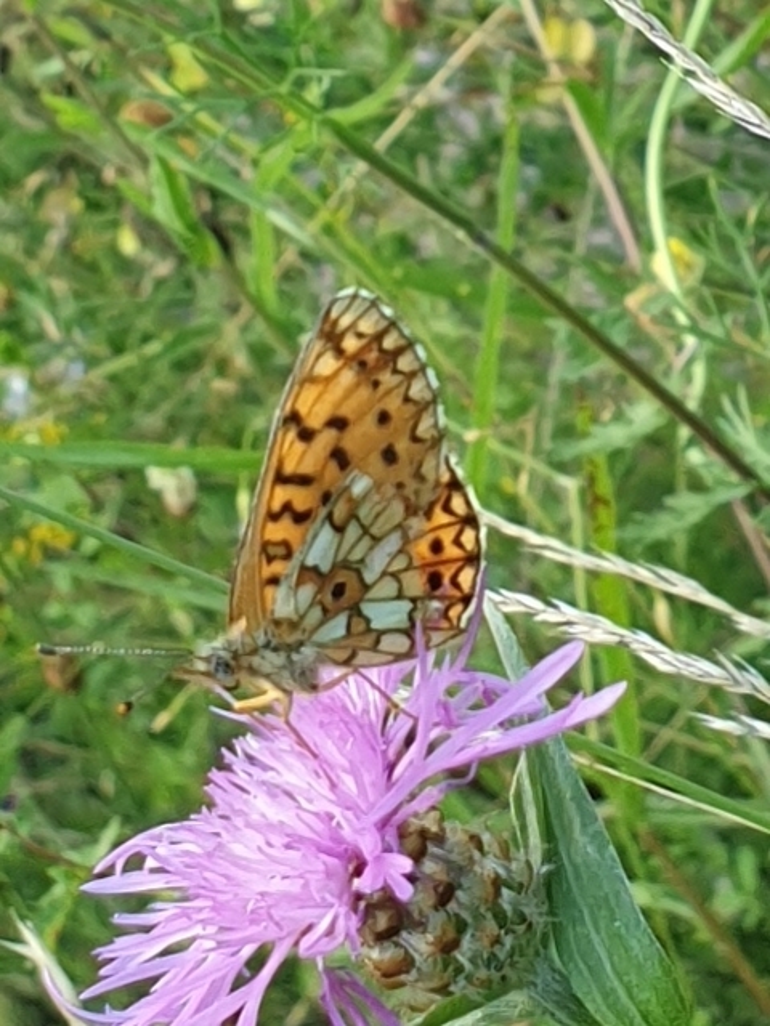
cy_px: 513
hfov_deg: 53.1
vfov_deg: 67.3
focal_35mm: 26
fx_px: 771
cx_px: 385
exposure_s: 1/121
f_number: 2.4
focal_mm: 4.3
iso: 50
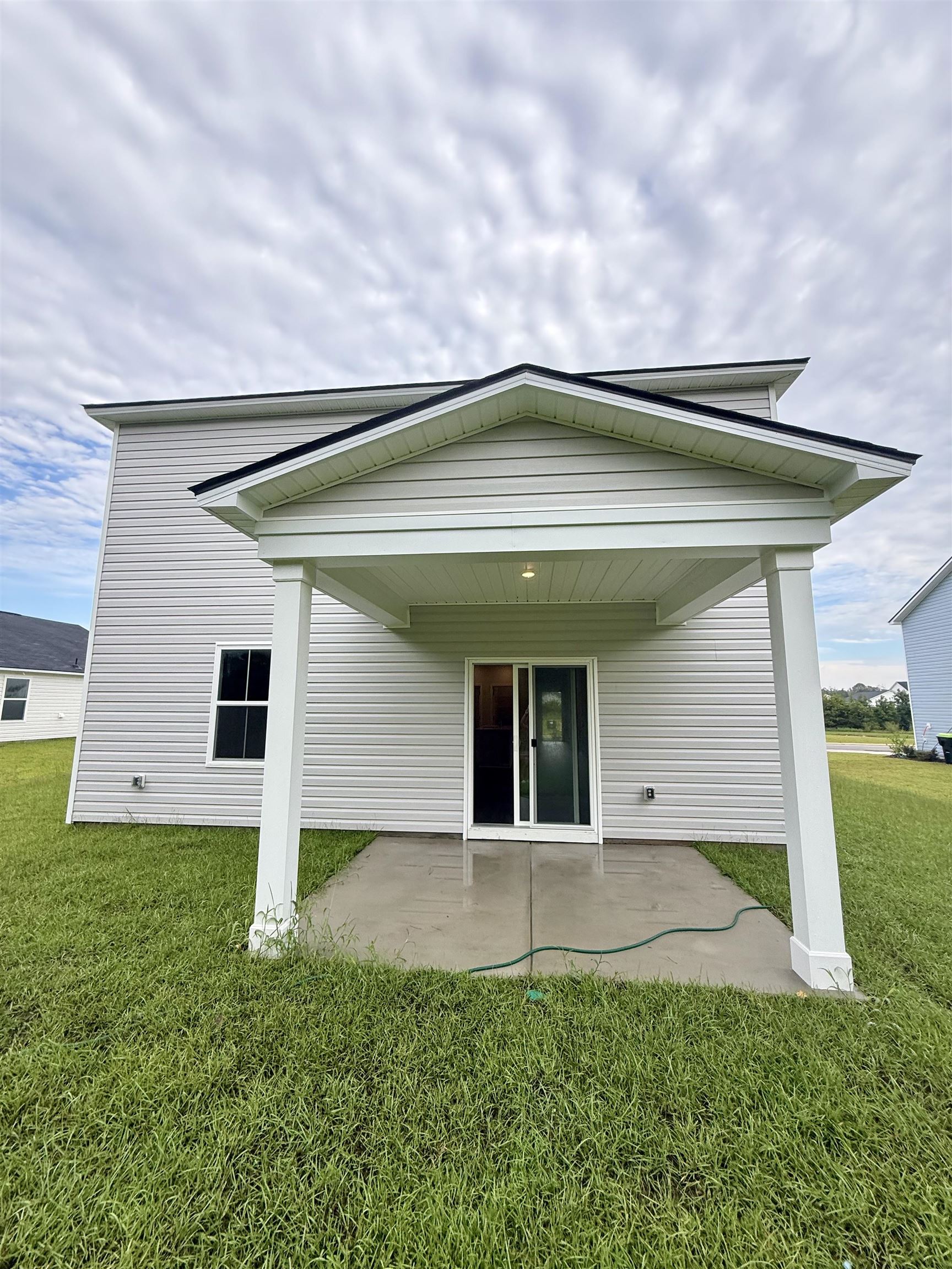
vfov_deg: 102.1
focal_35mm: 14
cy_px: 634
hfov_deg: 85.7
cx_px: 476
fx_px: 513
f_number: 2.2
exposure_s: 1/451
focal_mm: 2.22
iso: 64
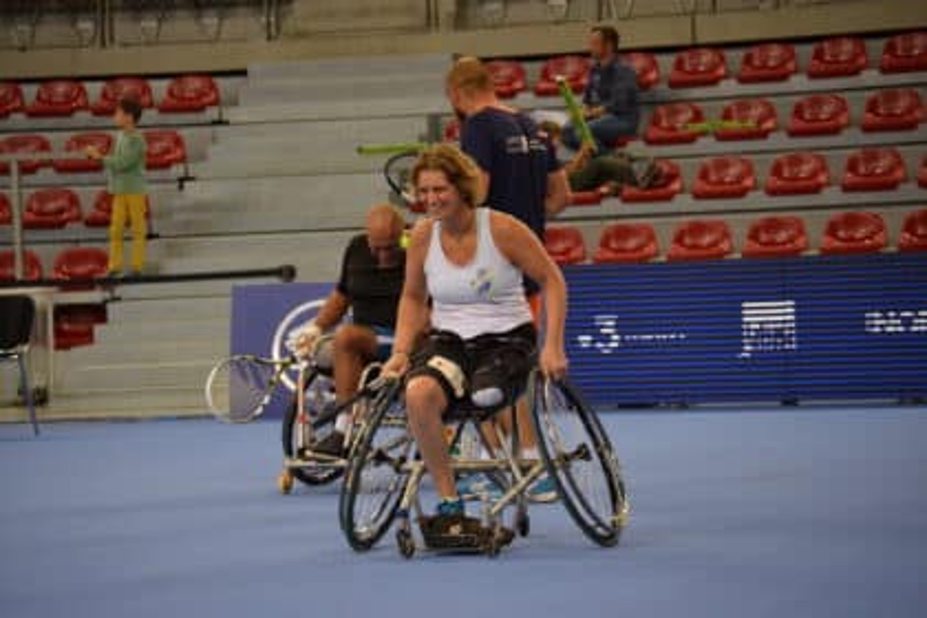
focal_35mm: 158
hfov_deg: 13.0
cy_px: 309
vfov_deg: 8.7
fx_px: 4055
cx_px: 464
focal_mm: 105
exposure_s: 1/500
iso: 1800
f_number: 4.8
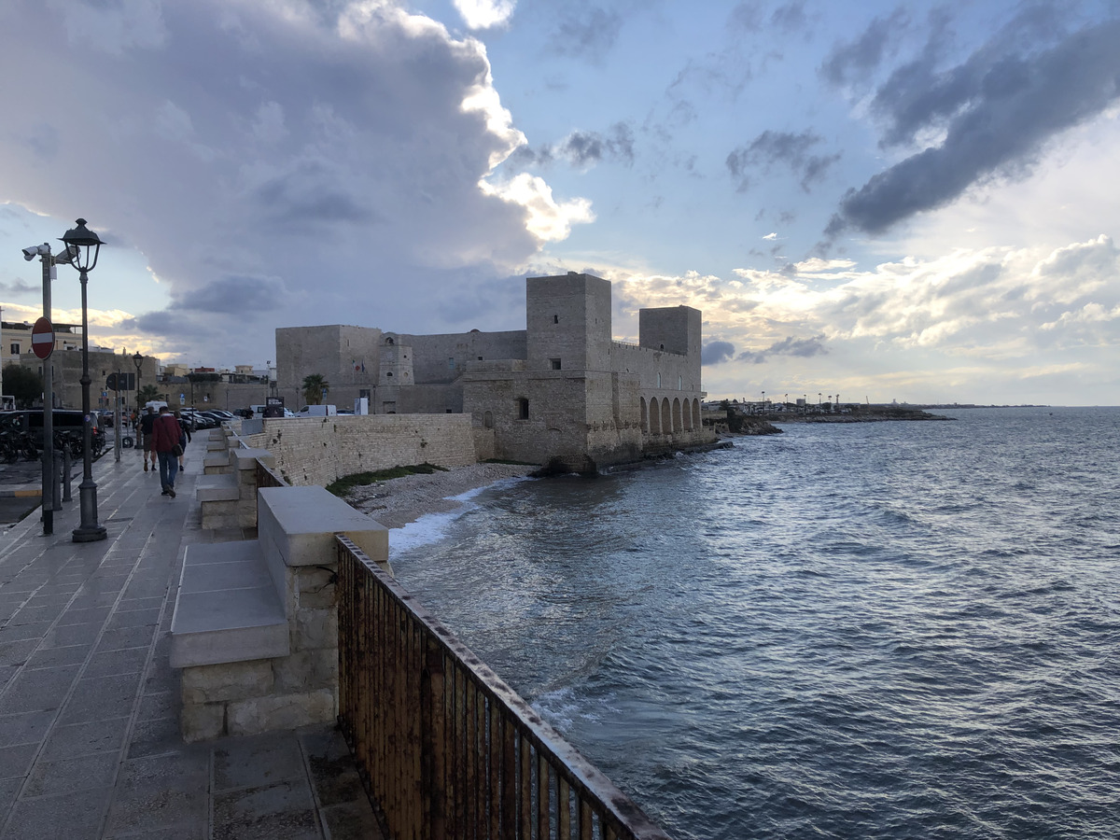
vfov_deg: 49.7
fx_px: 906
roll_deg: +1.0
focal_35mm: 28
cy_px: 420
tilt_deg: -1.1
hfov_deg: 63.4
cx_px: 560
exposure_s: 1/1675
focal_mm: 4
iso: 20
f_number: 1.8
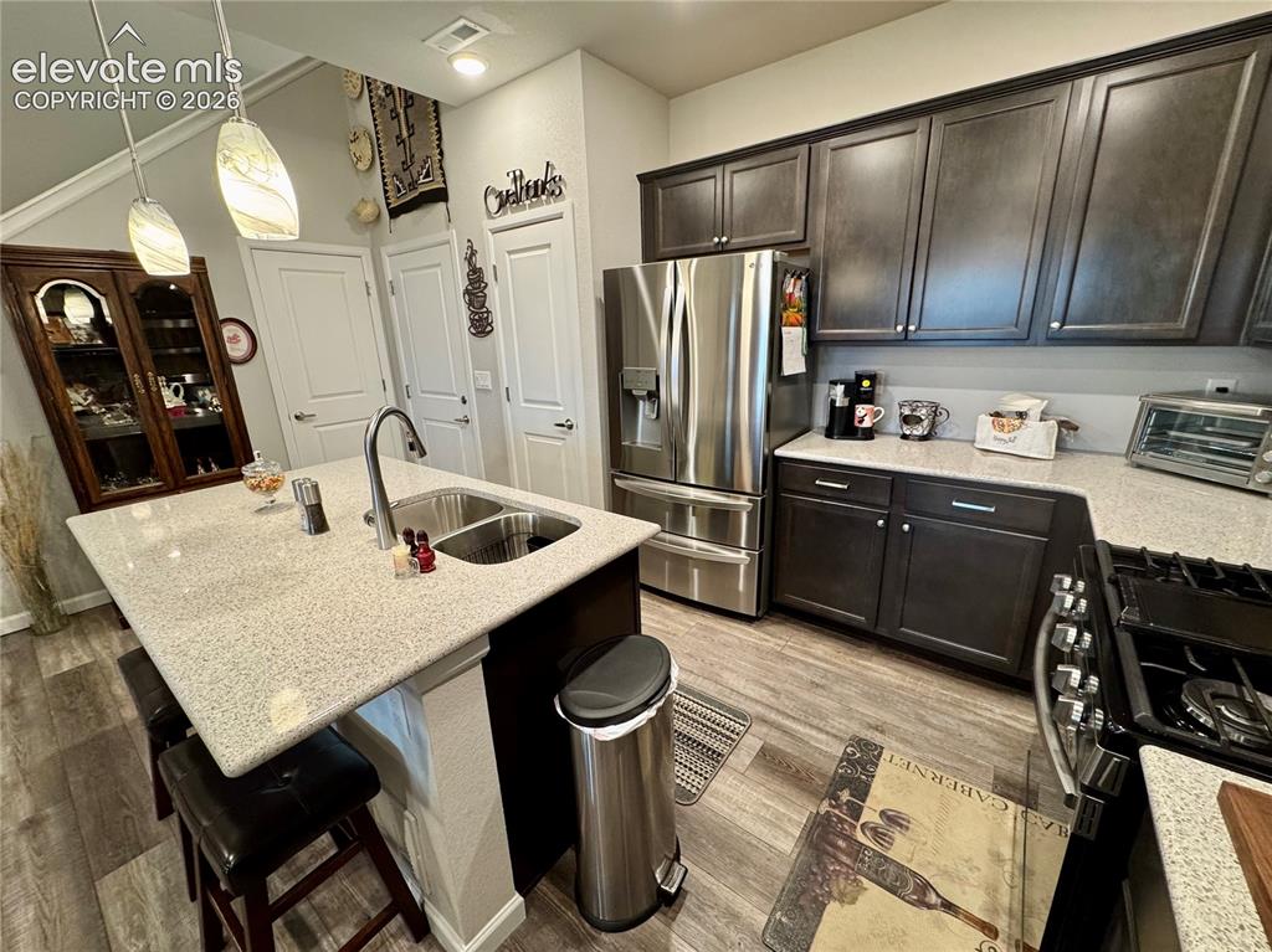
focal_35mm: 14
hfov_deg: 102.1
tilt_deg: -16.9
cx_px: 636
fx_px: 514
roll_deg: +2.2
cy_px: 476
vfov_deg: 85.6
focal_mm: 2.22
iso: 250
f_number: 2.2
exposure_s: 1/60
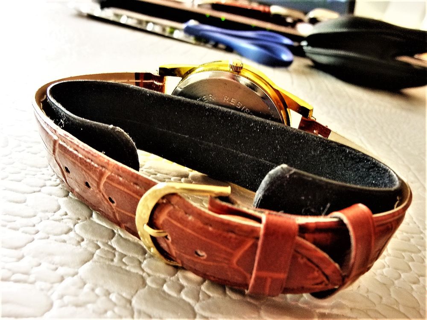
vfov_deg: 54.9
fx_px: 308
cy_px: 160
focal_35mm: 25
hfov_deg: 69.4
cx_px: 214
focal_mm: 4.5
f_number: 3.3
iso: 400
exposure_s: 1/15
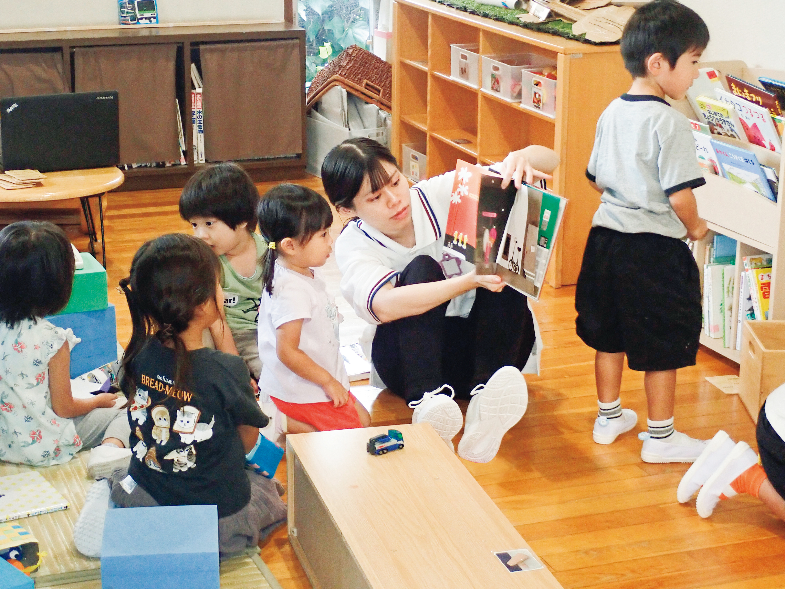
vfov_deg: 20.7
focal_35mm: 71
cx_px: 392
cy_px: 294
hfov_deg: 27.4
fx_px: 1610
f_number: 3.9
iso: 400
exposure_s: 1/60
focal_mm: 12.73
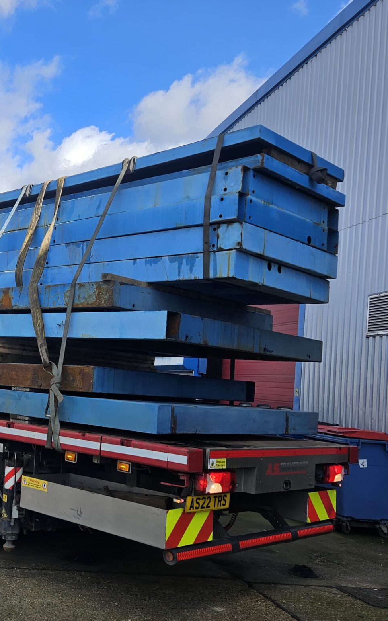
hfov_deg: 30.1
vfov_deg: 49.2
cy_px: 348
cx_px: 15
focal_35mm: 40
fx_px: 677
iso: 25
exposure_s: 1/1290
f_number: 1.8
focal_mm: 5.4
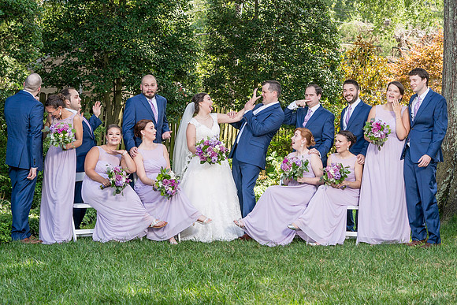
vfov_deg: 16.7
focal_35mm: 82
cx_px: 239
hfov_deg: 24.8
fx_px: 1038
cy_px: 146
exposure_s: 1/200
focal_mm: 76
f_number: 6.3
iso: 200
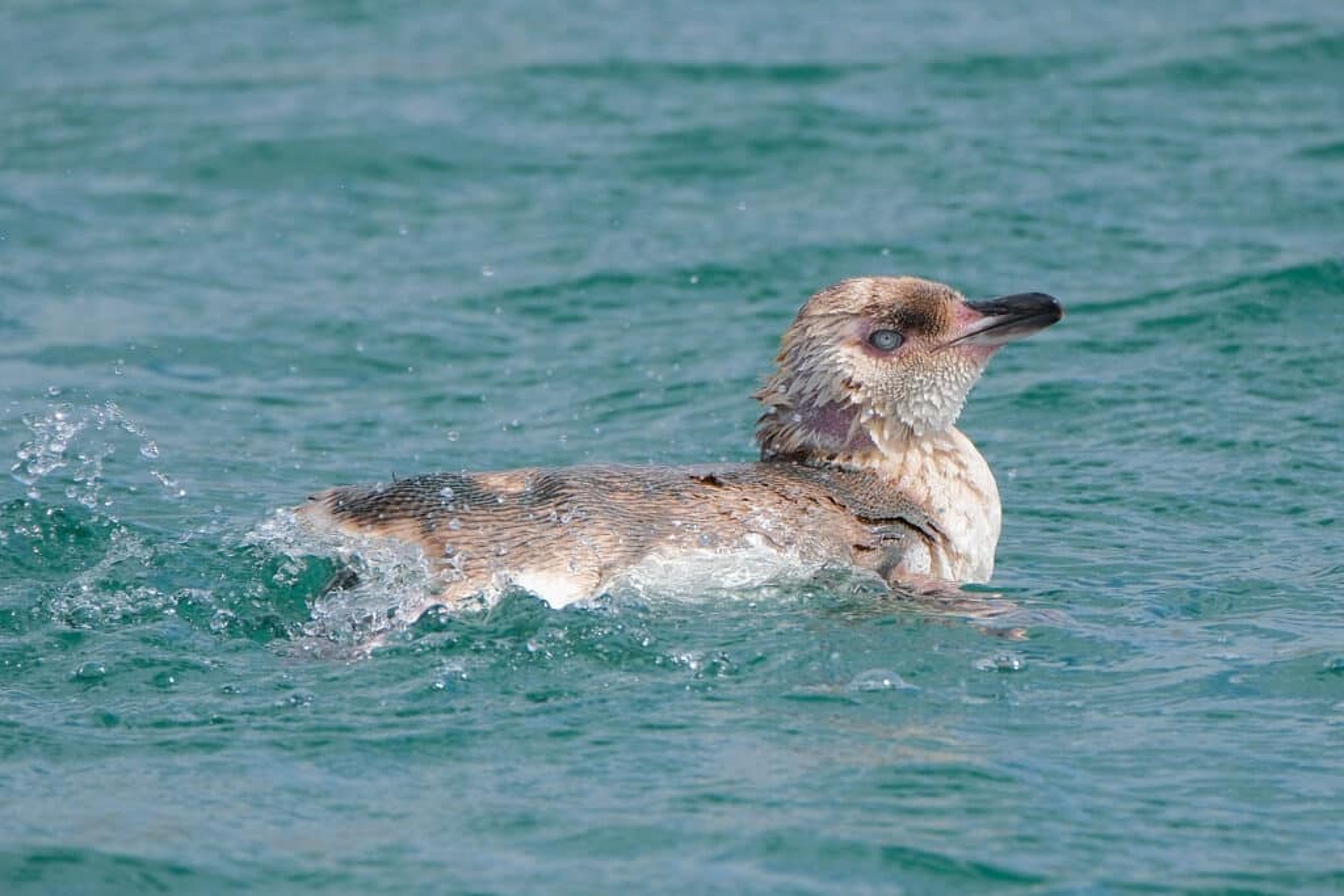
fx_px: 22402
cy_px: 448
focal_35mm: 600
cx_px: 672
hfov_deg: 3.4
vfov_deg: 2.3
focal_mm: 400
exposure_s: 1/1400
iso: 640
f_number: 5.6
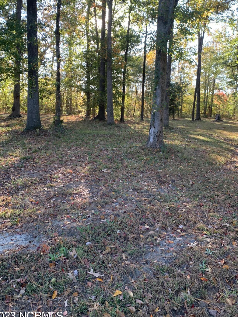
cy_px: 144
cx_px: 125
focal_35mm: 31
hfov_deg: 45.4
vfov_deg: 58.3
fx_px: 284
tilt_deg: -2.4
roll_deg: -3.0
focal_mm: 4.25
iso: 32
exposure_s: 1/122
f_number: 1.8
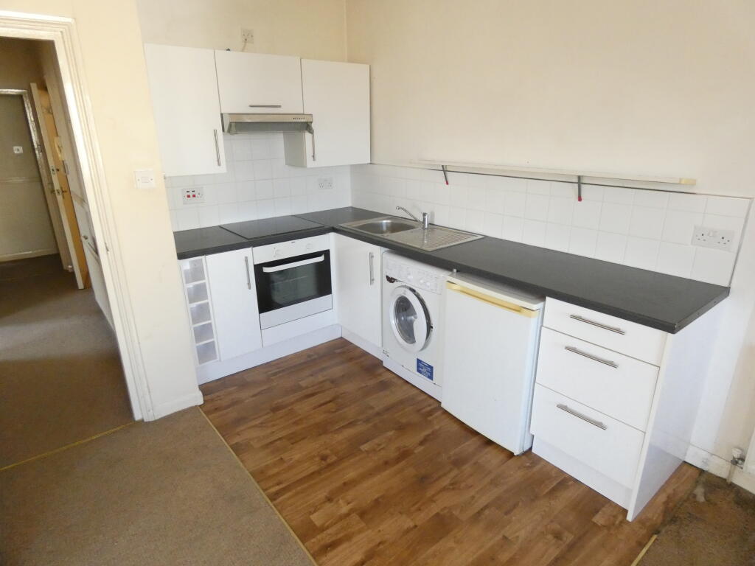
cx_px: 378
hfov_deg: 81.7
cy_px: 283
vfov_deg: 66.0
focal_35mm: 20
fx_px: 436
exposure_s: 1/160
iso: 800
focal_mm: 3.6
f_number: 2.8
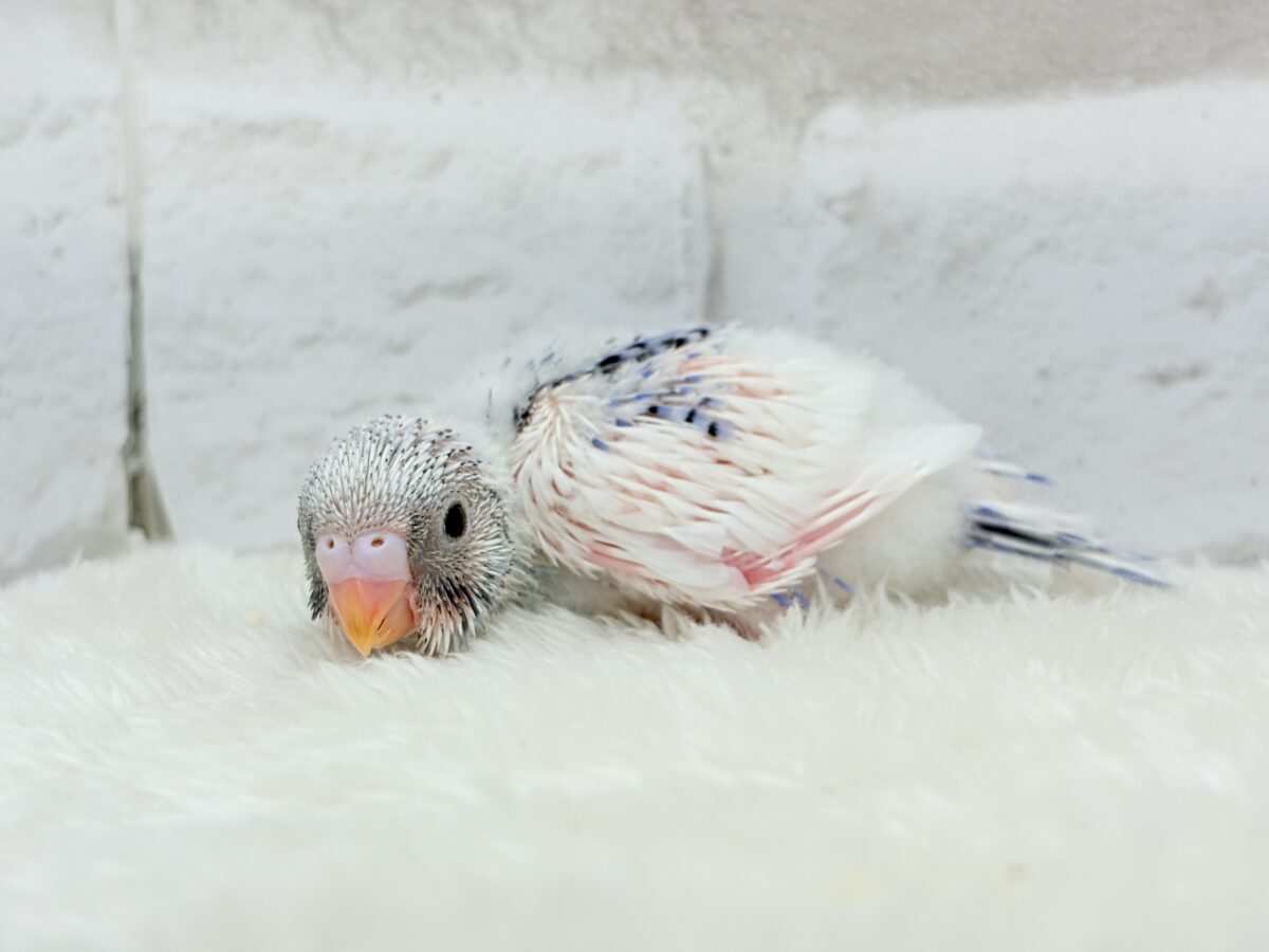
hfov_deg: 36.8
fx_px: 1906
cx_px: 634
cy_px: 476
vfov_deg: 28.0
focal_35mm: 52
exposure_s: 1/100
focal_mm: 5.96
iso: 64
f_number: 1.6
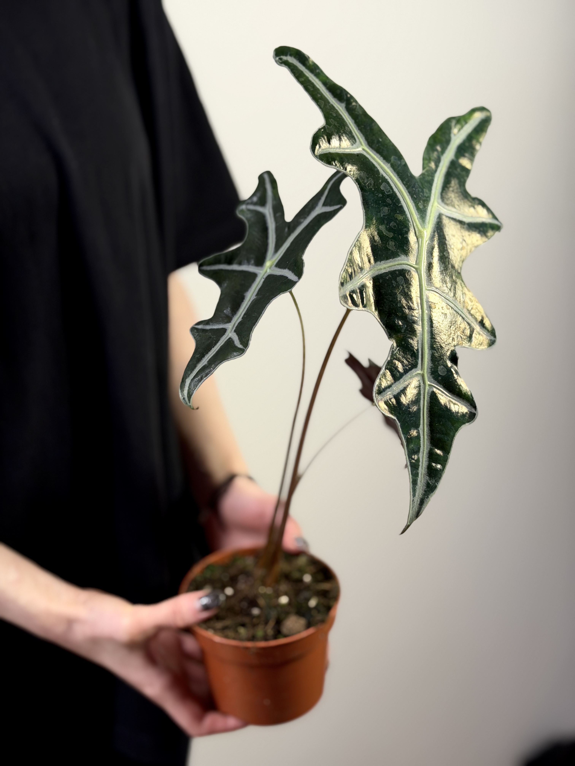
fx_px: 1063
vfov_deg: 39.7
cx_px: 288
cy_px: 383
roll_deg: -3.1
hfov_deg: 30.3
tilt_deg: -15.6
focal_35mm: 48
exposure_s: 1/121
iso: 80
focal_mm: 6.76
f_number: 1.78
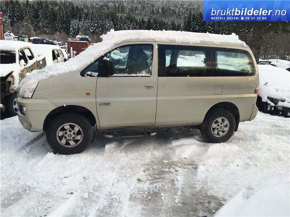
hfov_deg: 61.7
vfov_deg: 48.2
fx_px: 243
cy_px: 108
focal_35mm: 29
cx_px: 145
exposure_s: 1/287
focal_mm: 4.15
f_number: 2.2
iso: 32
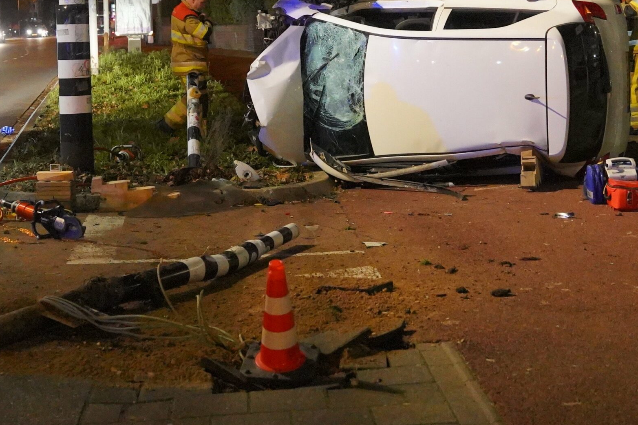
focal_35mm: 85
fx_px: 1506
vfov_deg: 16.0
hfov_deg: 23.9
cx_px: 277
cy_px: 119
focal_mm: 34.7
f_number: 3.5
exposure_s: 1/125
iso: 10000
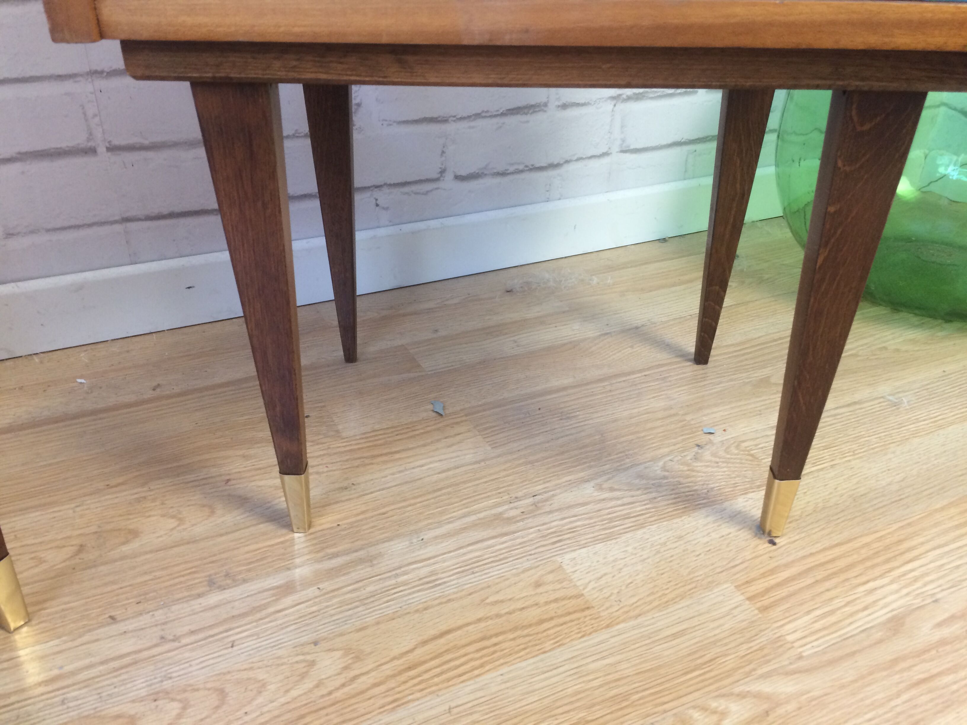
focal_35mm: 29
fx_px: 810
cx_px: 484
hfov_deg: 61.7
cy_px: 362
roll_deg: -1.7
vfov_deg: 48.2
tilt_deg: -30.4
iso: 160
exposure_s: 1/33
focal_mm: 4.15
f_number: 2.2
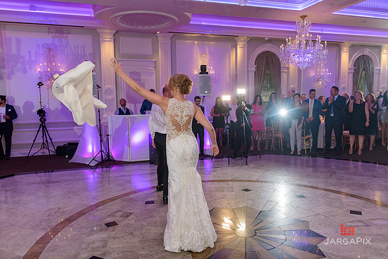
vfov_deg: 46.4
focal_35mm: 28
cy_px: 130
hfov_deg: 65.5
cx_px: 194
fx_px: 302
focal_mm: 28
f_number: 3.2
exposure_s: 1/125
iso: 1600
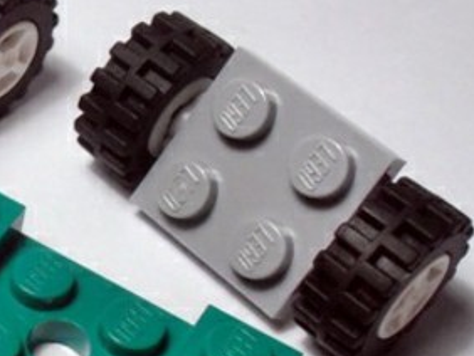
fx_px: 1617
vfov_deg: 12.6
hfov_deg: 15.8
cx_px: -160
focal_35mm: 118
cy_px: 164
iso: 80
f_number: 3.9
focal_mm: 6.61
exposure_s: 1/60
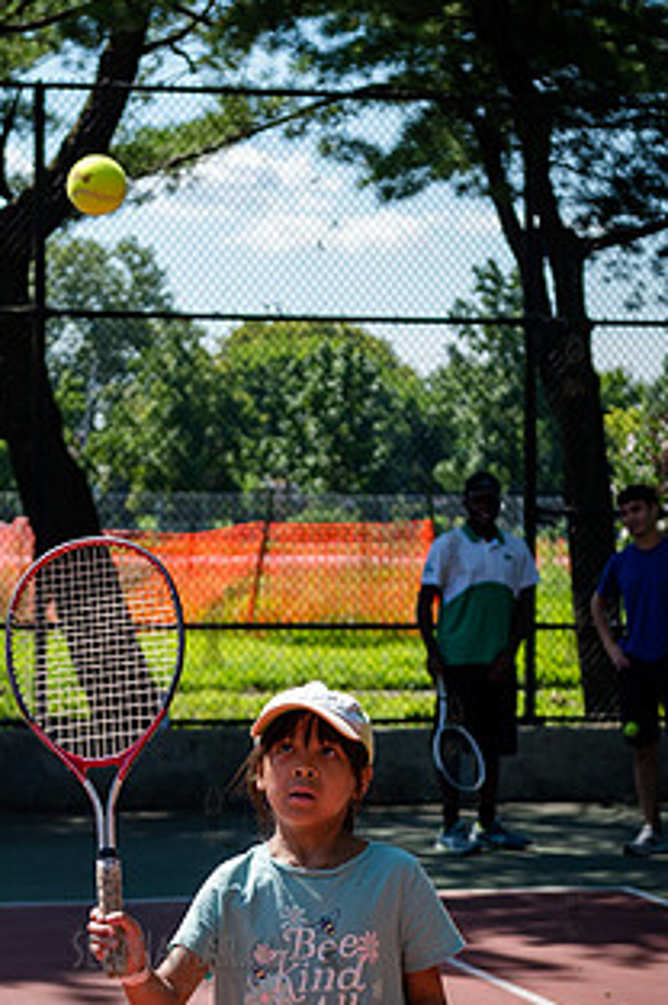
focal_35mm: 122
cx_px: 295
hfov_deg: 11.2
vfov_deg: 16.8
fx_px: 3403
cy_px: 639
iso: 200
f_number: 3.5
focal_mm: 55
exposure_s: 1/1250
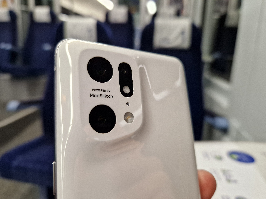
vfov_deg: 58.9
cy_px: 100
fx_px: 177
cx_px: 133
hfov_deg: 73.9
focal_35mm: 23
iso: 320
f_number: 1.8
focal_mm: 5.4
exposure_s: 1/100
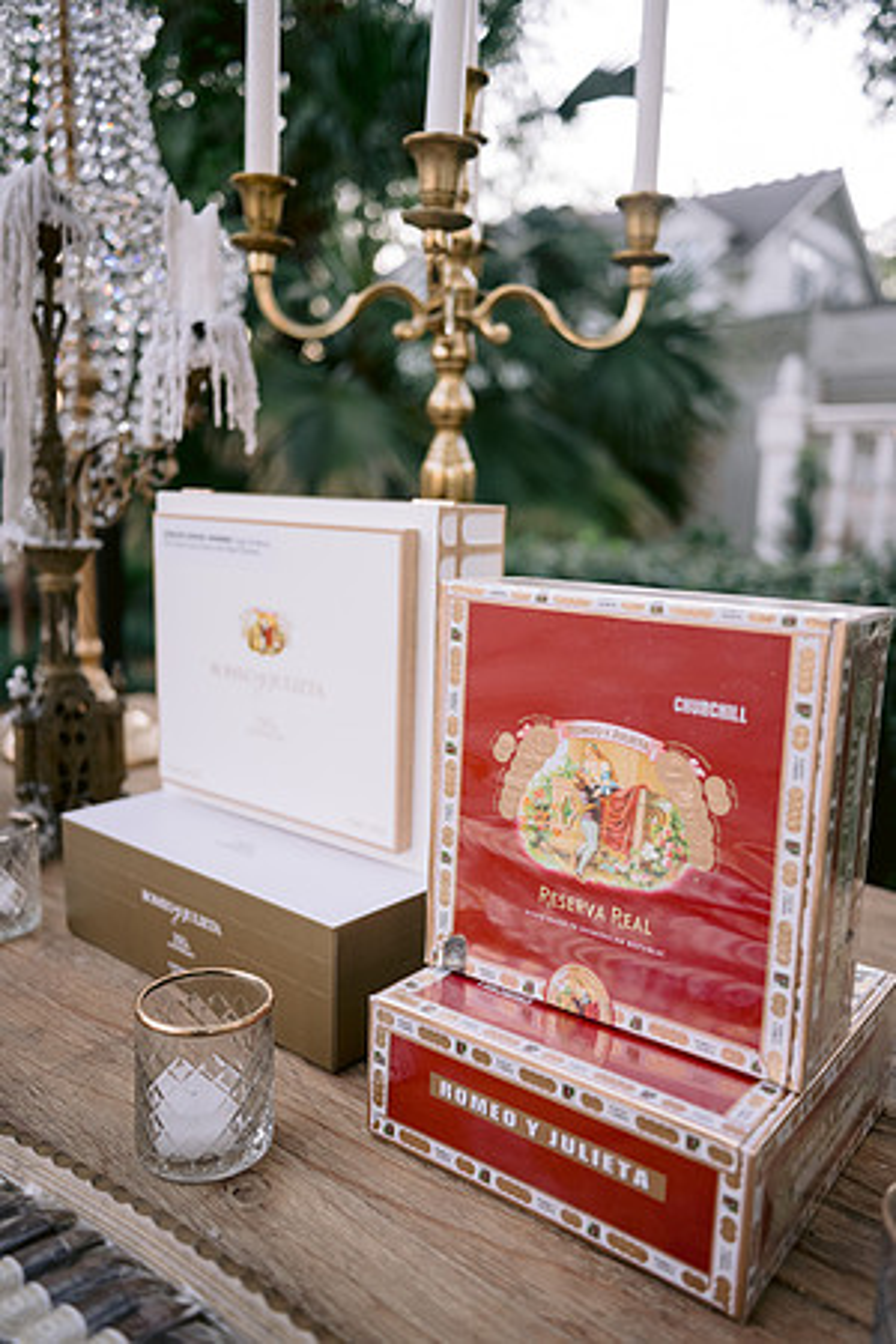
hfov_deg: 46.4
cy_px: 672
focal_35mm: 28
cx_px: 448
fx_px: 1045
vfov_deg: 65.5
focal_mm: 28
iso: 800
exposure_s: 1/60
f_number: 2.8
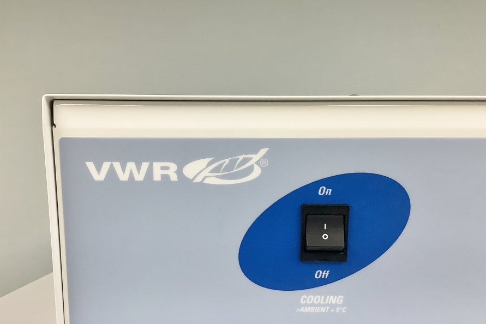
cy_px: 204
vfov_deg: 35.7
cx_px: 226
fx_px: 499
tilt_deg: -2.6
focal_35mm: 37
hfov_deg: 51.8
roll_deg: -0.3
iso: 100
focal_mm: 3.3
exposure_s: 1/60
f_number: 2.4
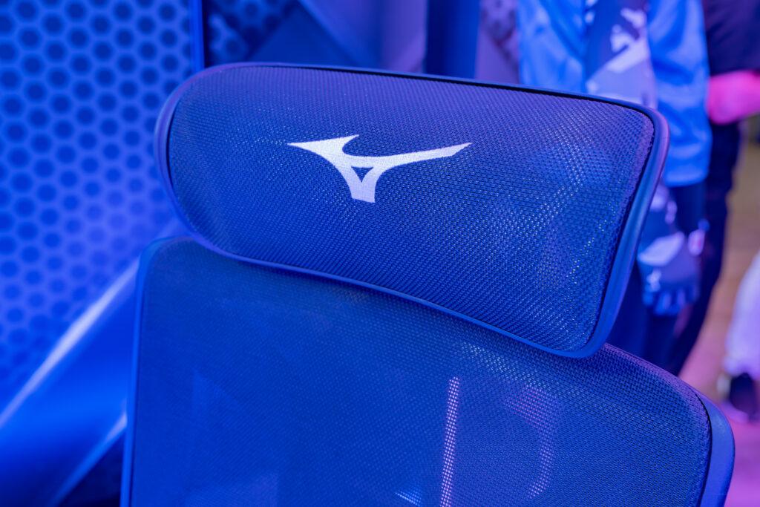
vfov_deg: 37.9
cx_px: 380
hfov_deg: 54.4
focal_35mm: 35
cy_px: 254
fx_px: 739
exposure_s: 1/20
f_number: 4
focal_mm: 35
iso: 800
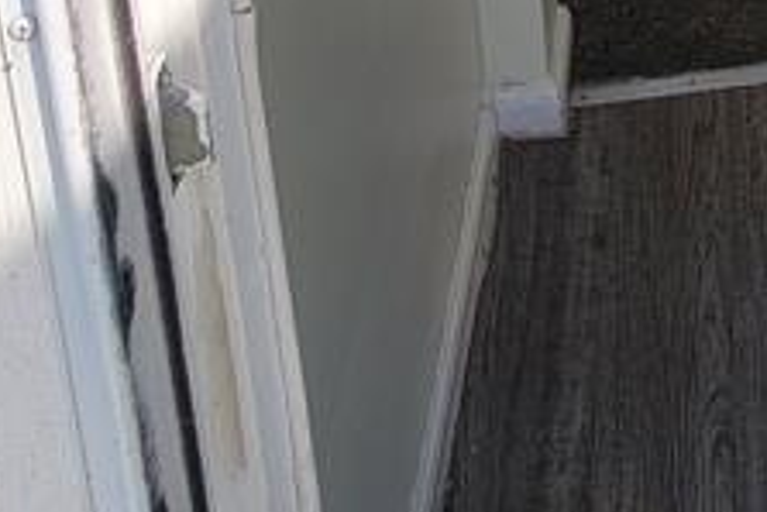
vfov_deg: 13.8
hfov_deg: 27.6
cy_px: -780
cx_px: 966
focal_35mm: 62
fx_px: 1322
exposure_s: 1/185
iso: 50
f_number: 2.2
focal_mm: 2.2
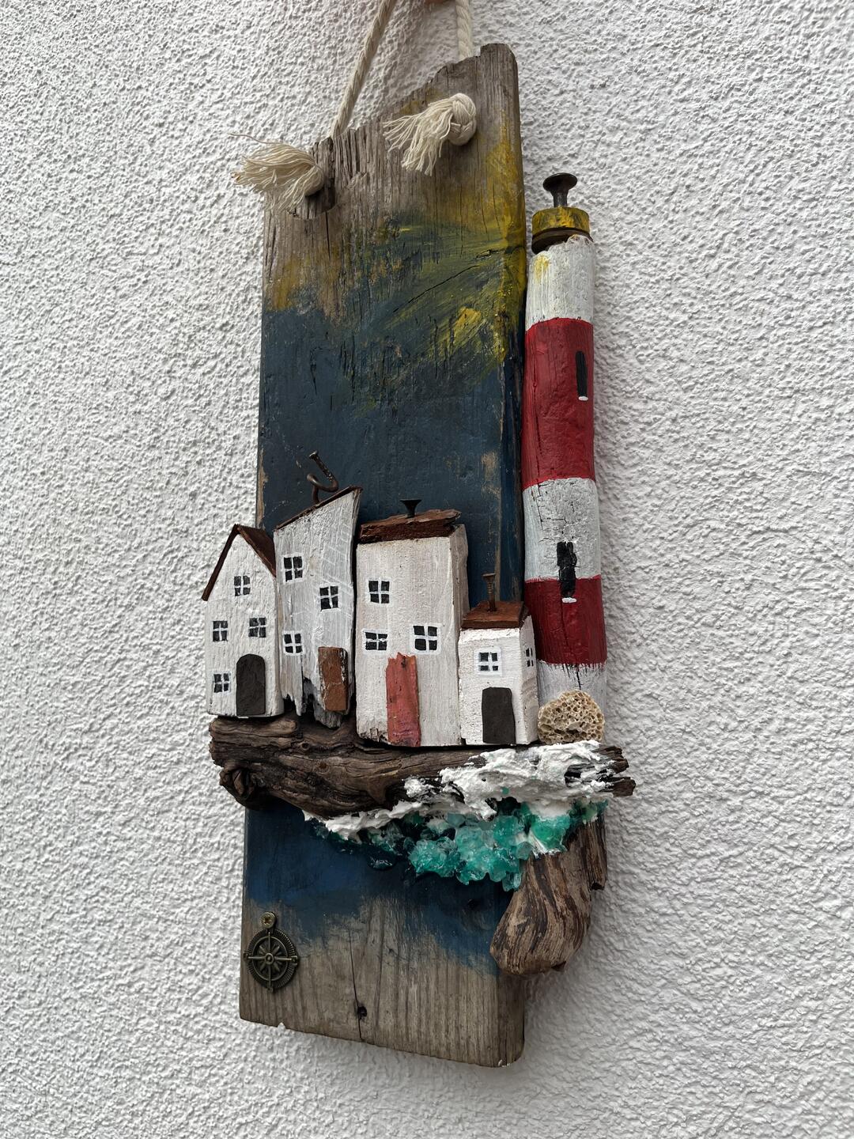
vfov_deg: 67.3
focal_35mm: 26
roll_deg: -0.6
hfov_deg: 53.1
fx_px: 855
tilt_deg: +4.0
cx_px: 427
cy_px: 570
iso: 50
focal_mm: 5.1
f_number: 1.6
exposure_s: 1/534
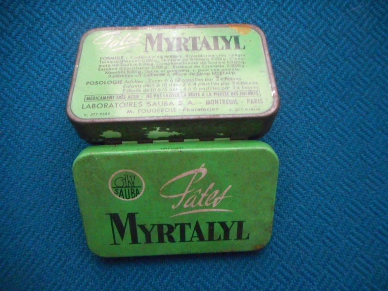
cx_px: 194
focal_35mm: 25
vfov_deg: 54.9
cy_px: 146
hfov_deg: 69.4
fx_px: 280
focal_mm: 4.5
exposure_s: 1/13
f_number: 3.7
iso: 800
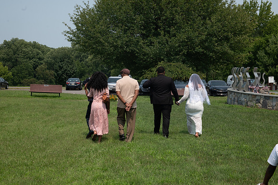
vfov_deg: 18.7
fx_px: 564
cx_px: 139
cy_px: 92
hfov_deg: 27.7
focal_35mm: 73
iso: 800
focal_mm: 70
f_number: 6.3
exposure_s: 1/400
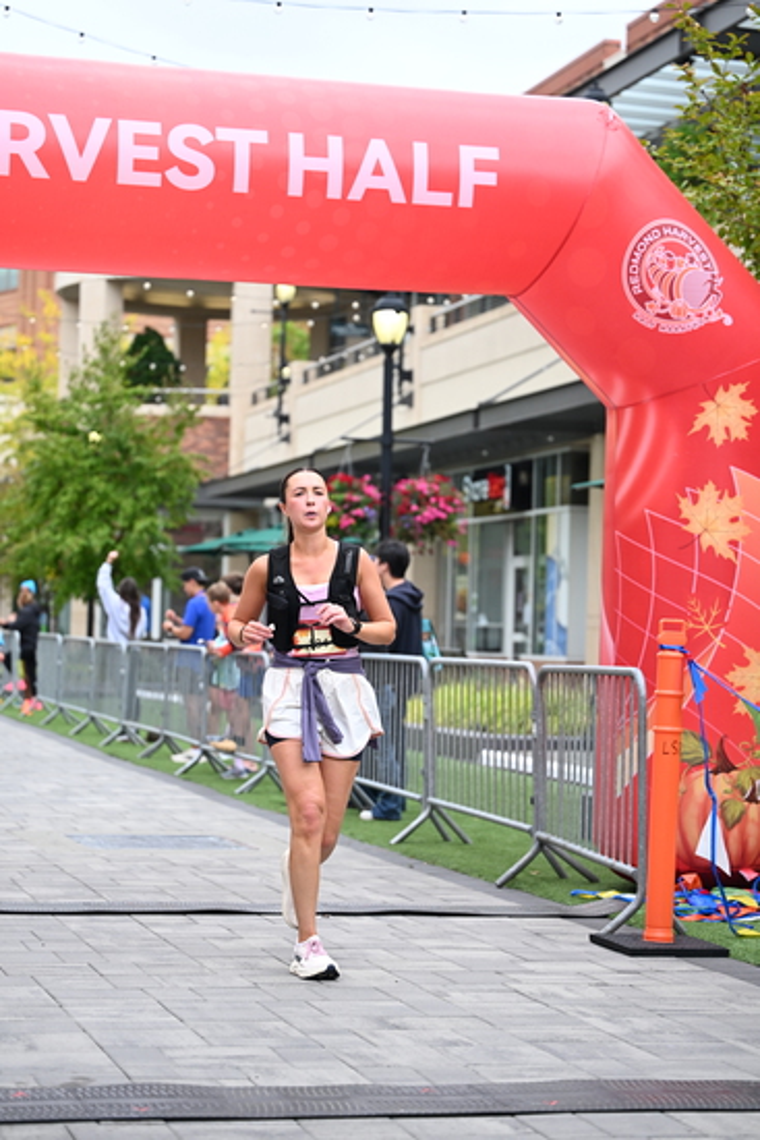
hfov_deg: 18.0
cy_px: 570
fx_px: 2405
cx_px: 380
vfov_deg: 26.6
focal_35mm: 76
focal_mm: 76
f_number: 2.8
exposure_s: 1/2000
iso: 640
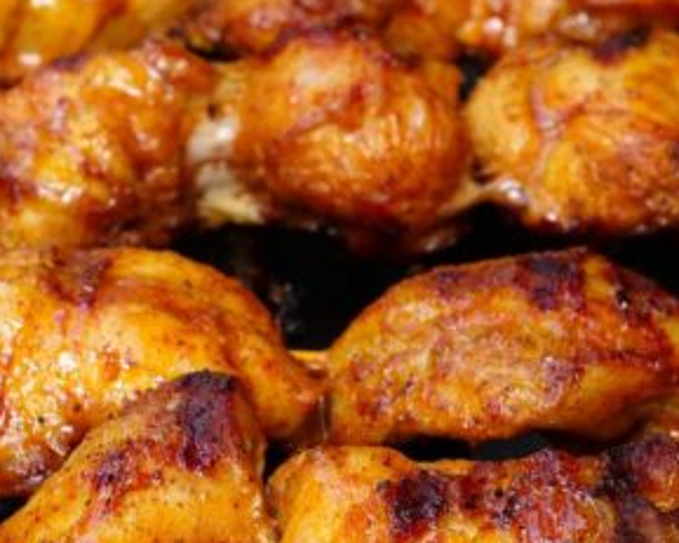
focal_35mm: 199
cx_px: 136
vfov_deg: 7.8
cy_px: 291
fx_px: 3998
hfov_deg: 9.7
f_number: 9
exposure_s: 1/100
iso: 800
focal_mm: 46
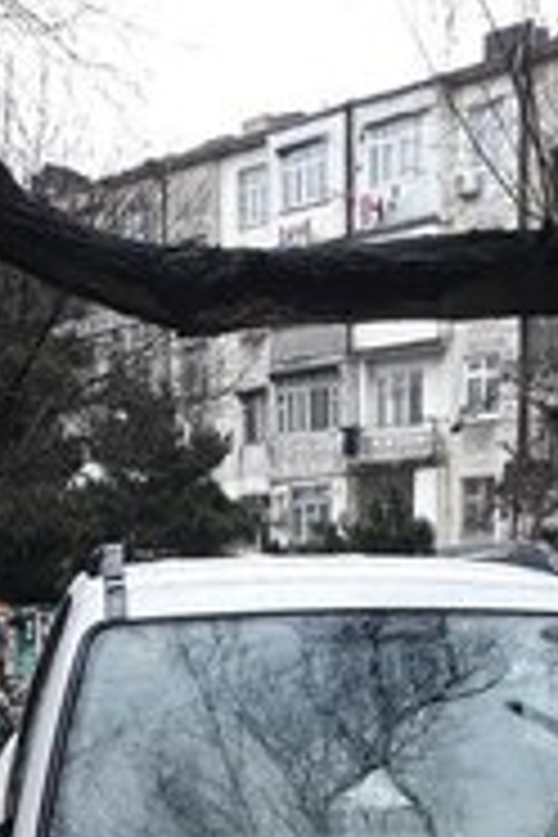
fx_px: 1744
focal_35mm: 75
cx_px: 266
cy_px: 1066
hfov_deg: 18.2
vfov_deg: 24.0
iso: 50
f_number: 1.7
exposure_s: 1/50
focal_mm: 3.71
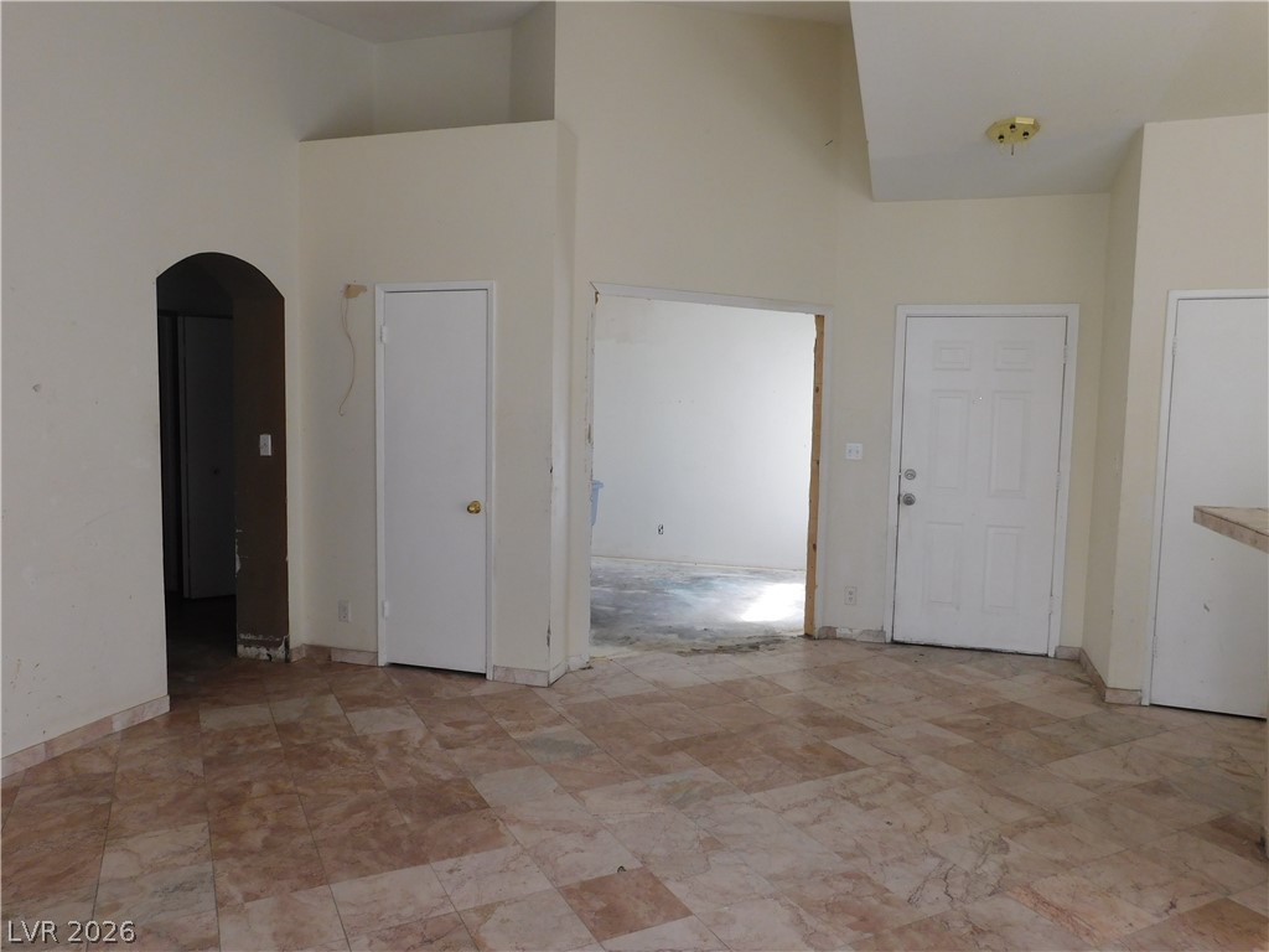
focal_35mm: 24
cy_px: 476
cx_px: 634
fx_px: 880
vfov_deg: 56.8
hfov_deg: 71.6
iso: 125
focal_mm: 4.1
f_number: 3
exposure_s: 1/125
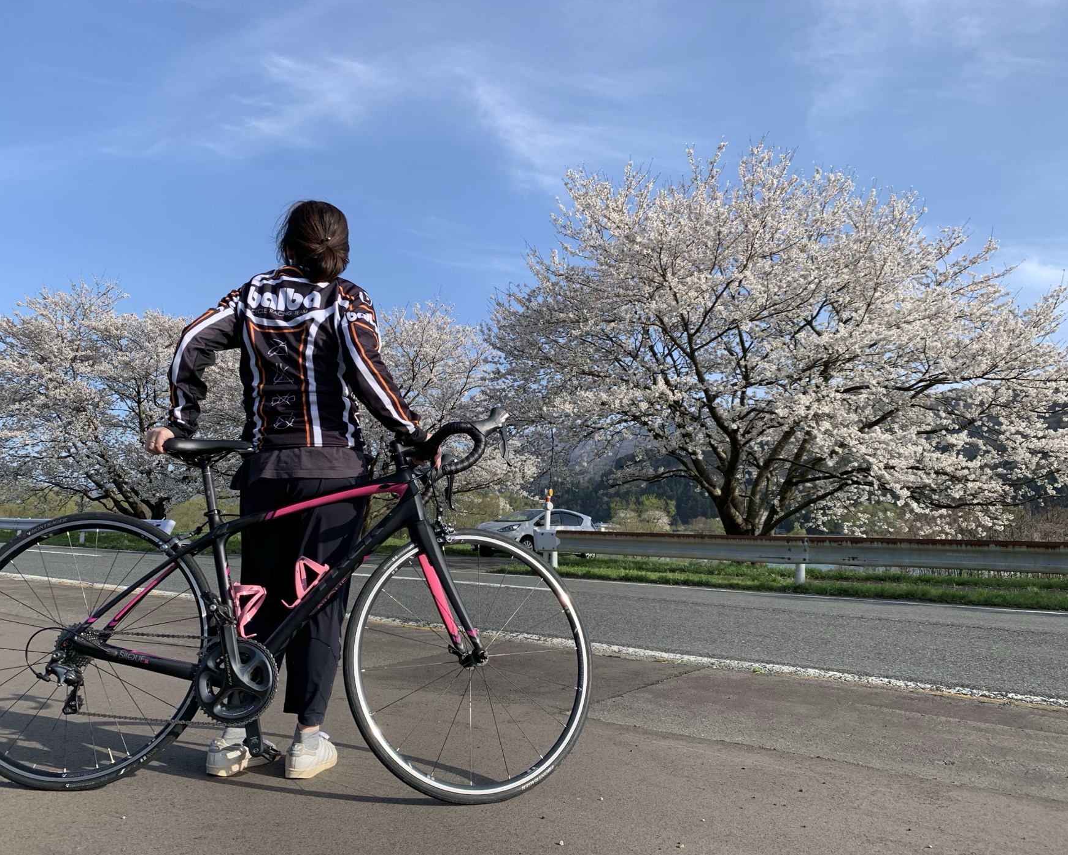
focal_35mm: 28
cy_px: 440
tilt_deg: +5.2
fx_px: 885
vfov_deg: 51.5
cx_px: 490
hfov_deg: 62.1
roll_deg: +0.1
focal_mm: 4.25
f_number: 1.8
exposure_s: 1/1314
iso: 25
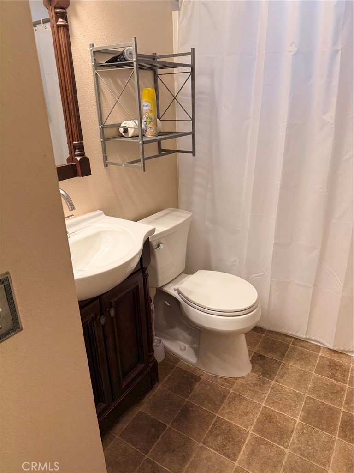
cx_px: 177
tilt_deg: -22.6
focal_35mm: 24
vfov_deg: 71.6
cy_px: 236
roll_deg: +1.4
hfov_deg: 56.8
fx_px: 327
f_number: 1.78
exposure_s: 1/120
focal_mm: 6.76
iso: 160
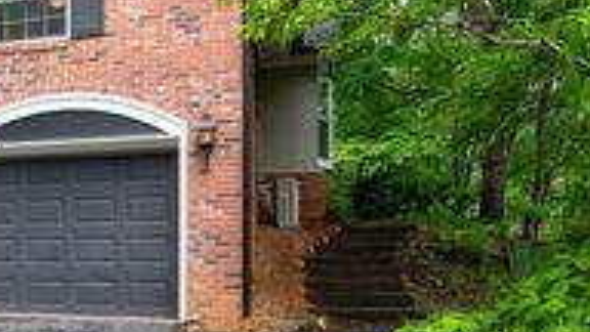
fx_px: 767
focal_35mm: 49
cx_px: -61
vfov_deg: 24.4
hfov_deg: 35.8
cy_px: 198
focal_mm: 18
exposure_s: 1/500
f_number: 8
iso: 1600
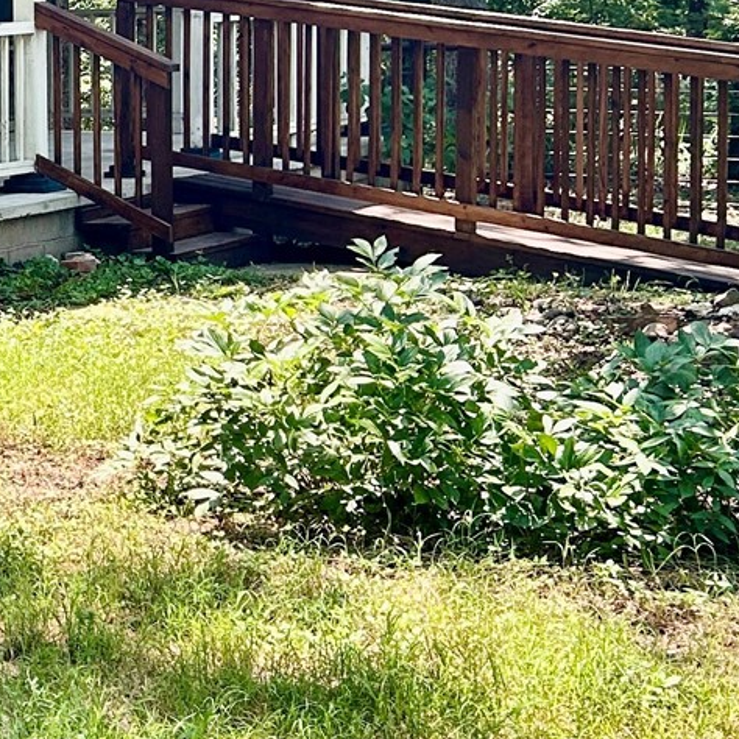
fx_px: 2246
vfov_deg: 18.5
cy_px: 117
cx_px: -574
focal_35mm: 93
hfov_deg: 16.0
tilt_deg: -2.8
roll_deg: +2.2
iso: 50
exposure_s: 1/523
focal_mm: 5.7
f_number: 1.5
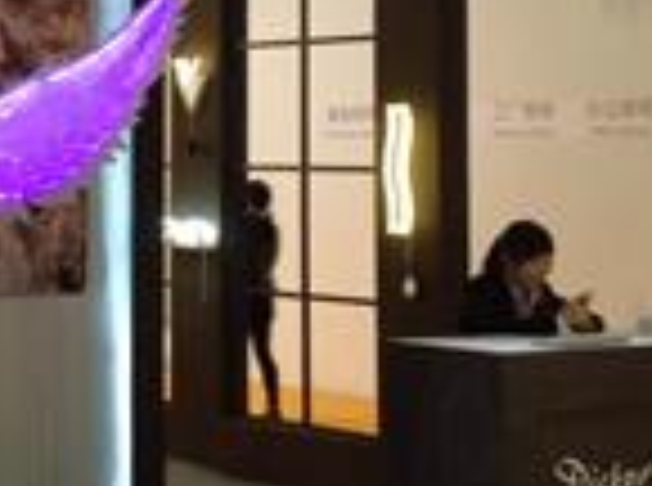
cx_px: -108
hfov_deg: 16.6
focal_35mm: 114
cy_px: -11
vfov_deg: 12.8
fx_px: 2142
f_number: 2.4
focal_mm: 3.3
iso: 50
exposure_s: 1/25
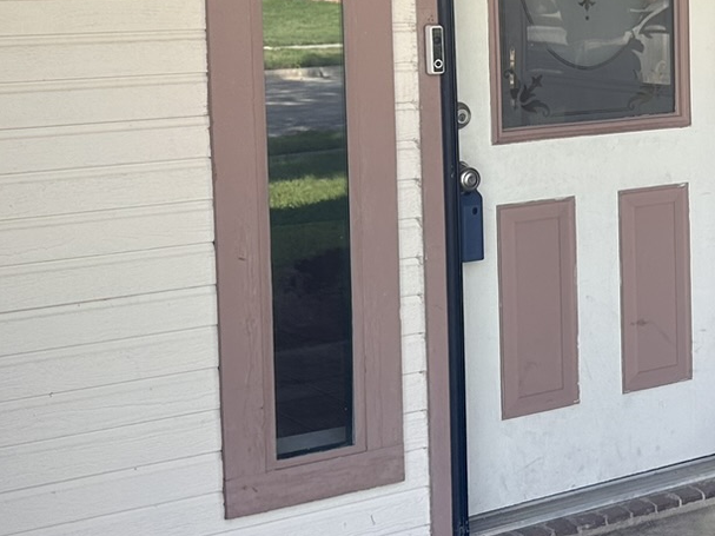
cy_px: 107
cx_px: 809
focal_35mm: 81
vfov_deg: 18.0
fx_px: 1673
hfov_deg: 22.6
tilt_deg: -5.1
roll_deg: +0.0
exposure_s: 1/680
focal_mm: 6.86
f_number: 1.78
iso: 80
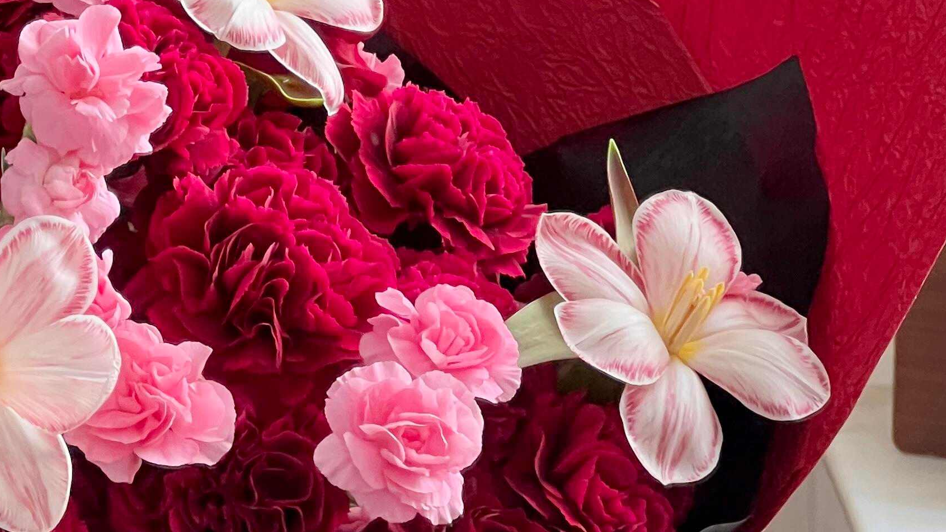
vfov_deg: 6.1
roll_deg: +0.6
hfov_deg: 10.8
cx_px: 293
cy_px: 362
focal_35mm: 200
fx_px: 5017
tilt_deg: -14.7
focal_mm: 9
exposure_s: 1/66
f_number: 2.8
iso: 250
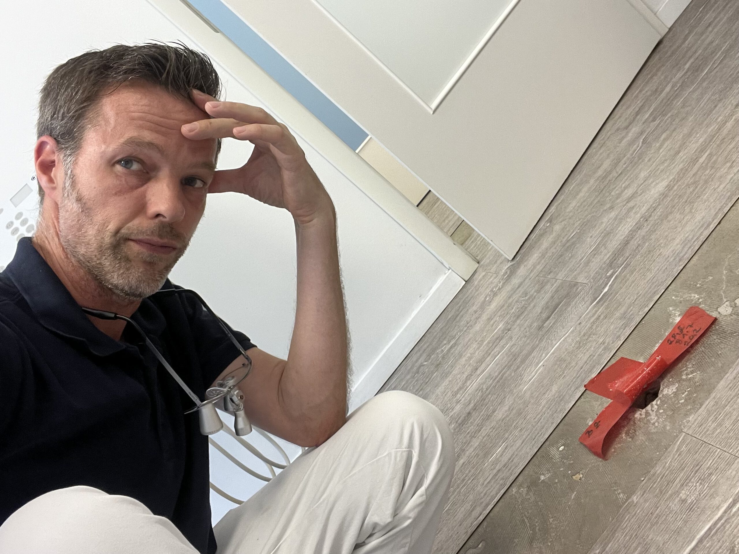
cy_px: 277
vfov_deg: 46.8
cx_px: 370
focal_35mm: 30
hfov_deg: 60.0
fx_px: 640
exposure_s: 1/50
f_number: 2.2
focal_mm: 2.71
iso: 100
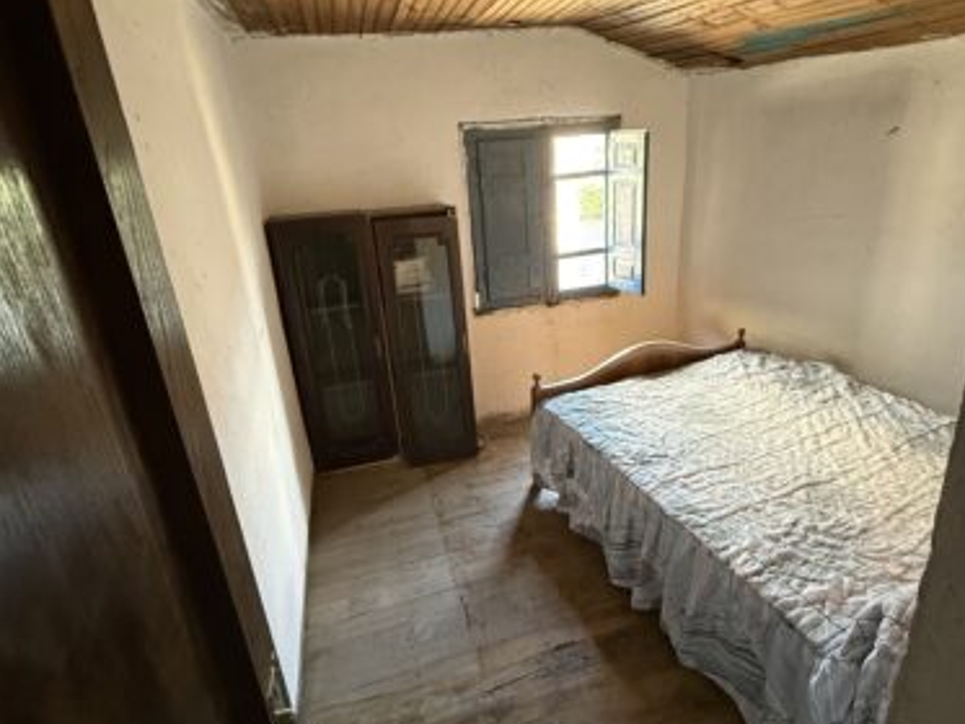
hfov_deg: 98.1
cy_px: 365
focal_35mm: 15
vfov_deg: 81.8
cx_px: 497
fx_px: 418
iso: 640
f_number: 2.2
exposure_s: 1/50
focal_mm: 2.22
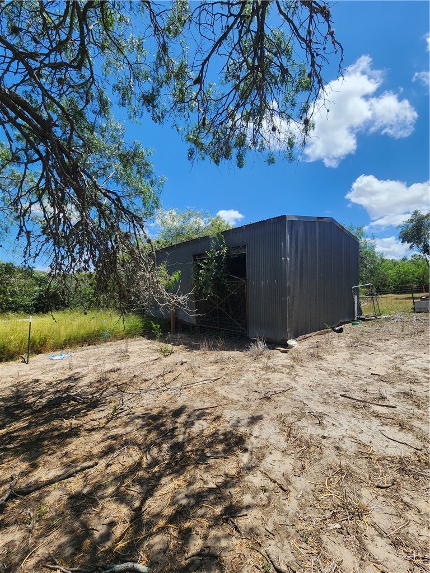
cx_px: 215
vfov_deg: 106.2
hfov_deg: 89.9
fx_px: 215
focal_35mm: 13
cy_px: 286
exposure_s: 1/1799
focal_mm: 2.2
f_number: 2.2
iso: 50
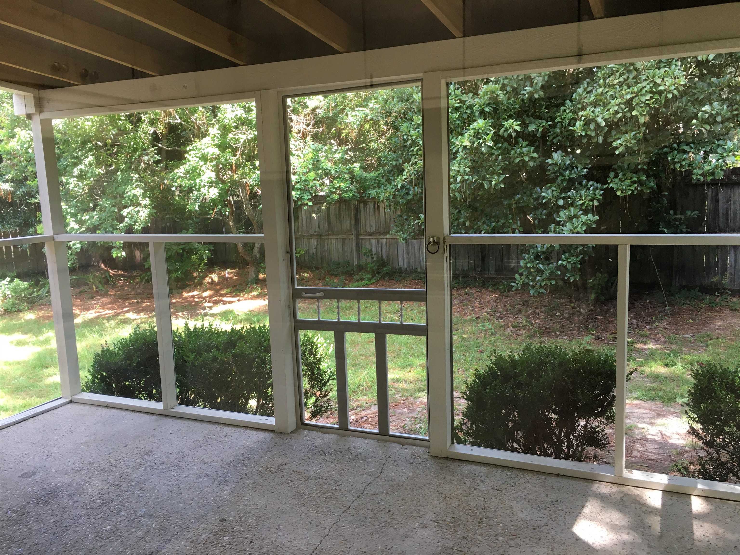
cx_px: 370
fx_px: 620
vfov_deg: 48.2
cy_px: 278
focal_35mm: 29
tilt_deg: -9.0
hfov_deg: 61.7
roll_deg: +1.9
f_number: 2.2
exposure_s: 1/30
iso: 32
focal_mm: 4.15
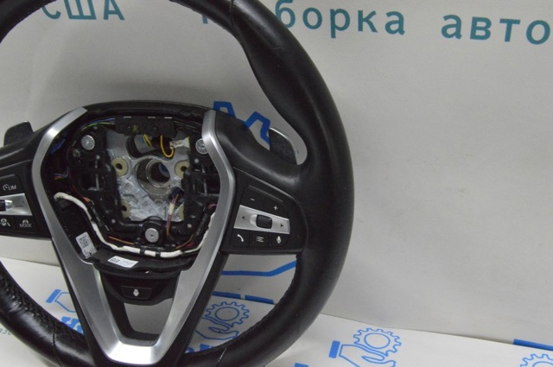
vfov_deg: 31.8
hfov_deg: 46.5
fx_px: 644
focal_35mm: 42
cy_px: 184
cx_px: 276
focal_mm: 28
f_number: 20
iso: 6400
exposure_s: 1/20
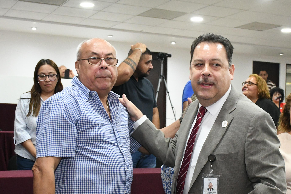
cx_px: 172
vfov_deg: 22.1
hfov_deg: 32.8
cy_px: 143
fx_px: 493
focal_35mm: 61
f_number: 5.6
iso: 6400
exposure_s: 1/100
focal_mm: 27
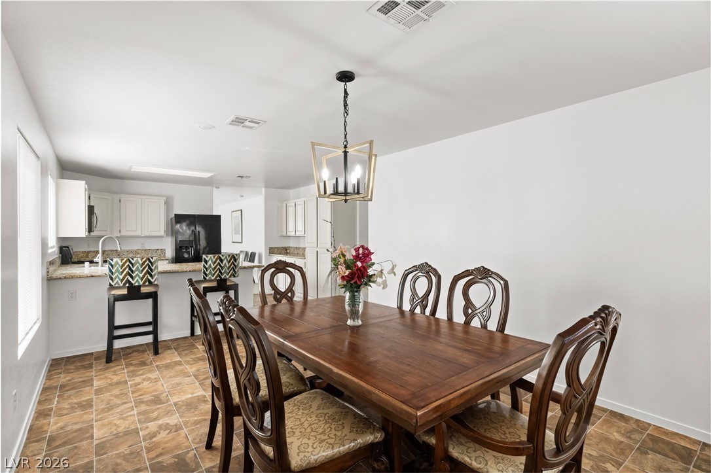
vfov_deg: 70.4
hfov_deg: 93.3
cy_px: 236
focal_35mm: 17
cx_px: 356
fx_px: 336
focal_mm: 17
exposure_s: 1/20
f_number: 8
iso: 500
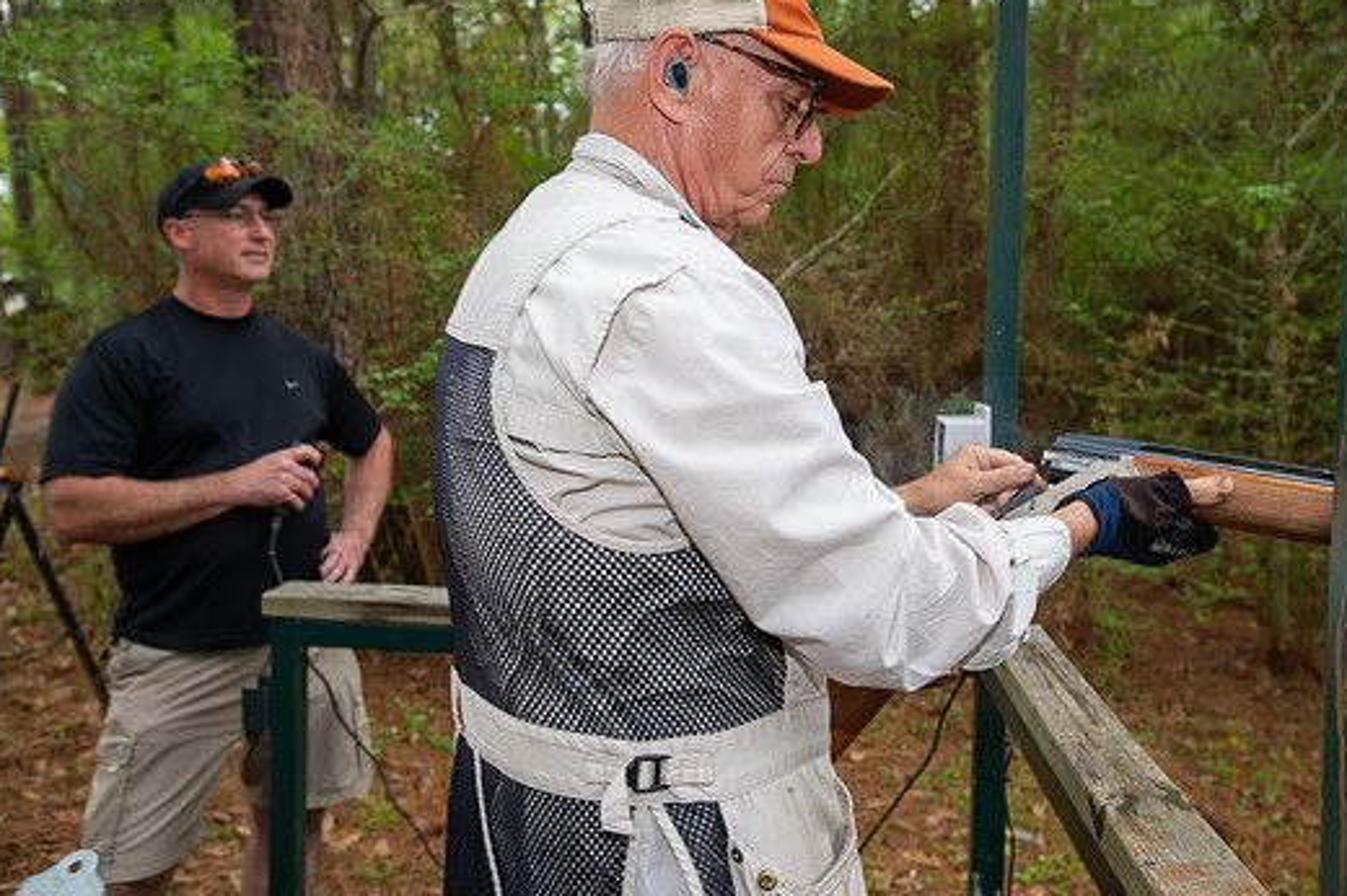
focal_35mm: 29
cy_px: 401
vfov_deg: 44.8
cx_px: 723
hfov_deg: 63.6
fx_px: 1084
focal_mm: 26
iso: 125
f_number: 5
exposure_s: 1/125
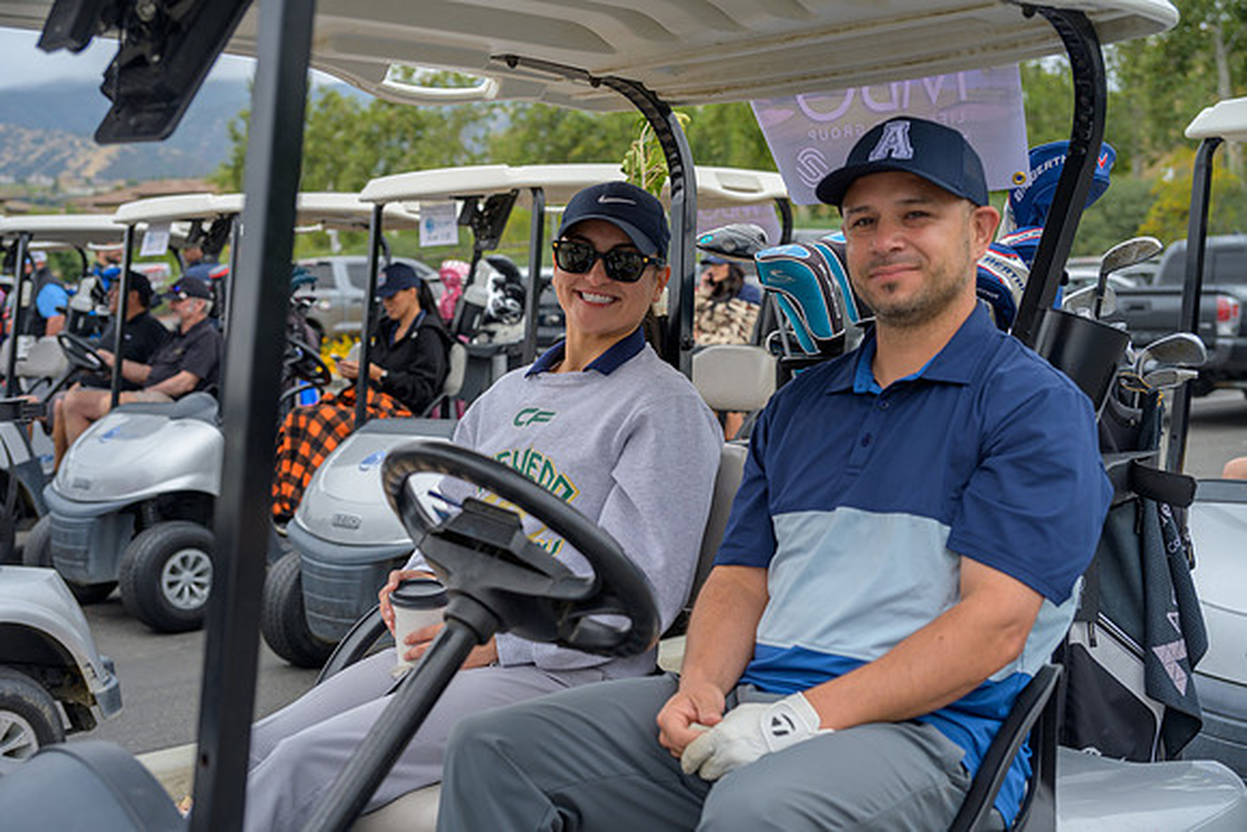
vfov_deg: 28.7
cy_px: 416
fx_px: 1628
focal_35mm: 47
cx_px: 624
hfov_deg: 41.9
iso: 100
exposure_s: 1/200
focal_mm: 47
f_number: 4
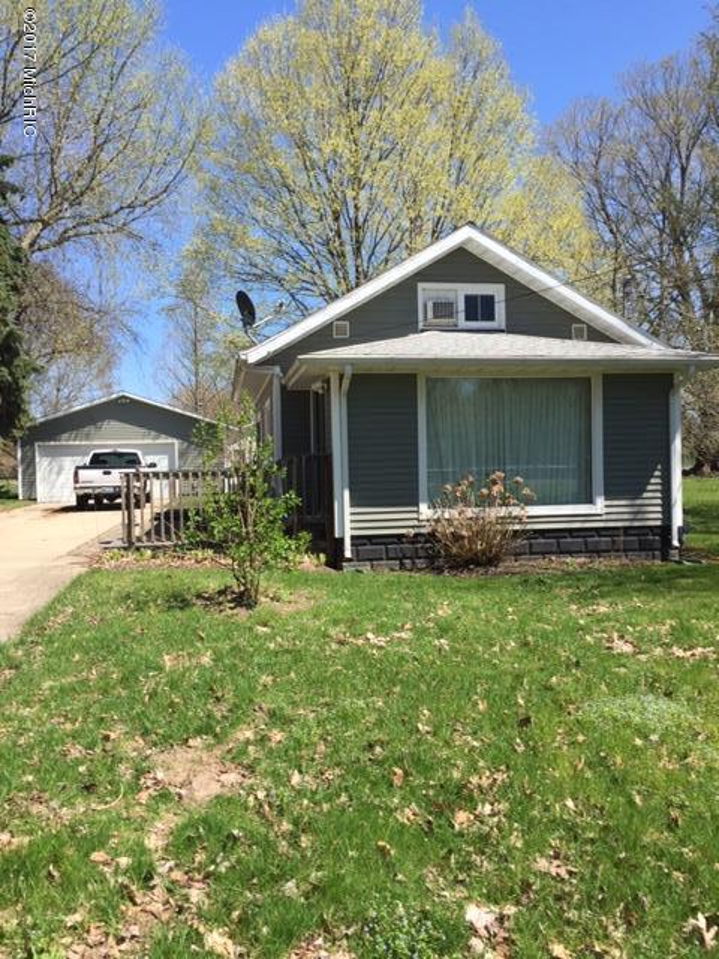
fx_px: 803
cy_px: 480
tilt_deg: -0.5
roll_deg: +1.8
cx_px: 360
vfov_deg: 61.7
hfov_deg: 48.2
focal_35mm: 29
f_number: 2.2
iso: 32
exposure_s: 1/1130
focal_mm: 4.15
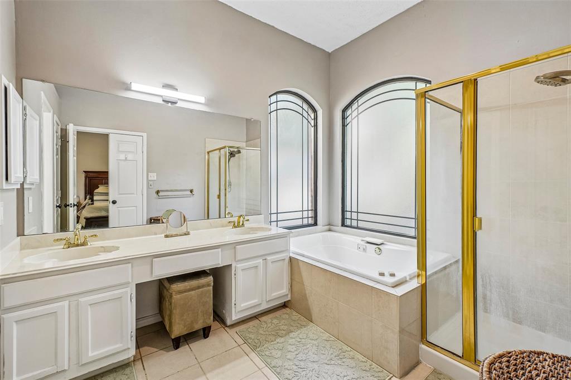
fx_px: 238
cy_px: 190
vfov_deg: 77.3
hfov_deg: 100.4
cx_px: 286
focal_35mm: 15
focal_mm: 10
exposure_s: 1/25
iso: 400
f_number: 8
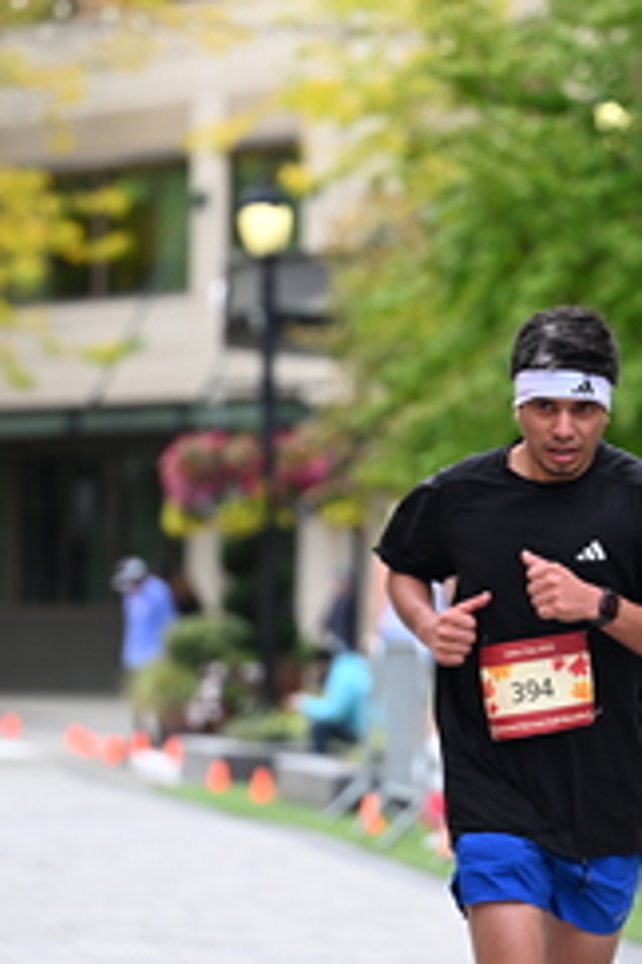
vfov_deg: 8.3
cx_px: 501
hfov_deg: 5.5
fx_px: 6660
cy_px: 555
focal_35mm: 249
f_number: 2.8
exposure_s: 1/2500
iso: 640
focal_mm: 110
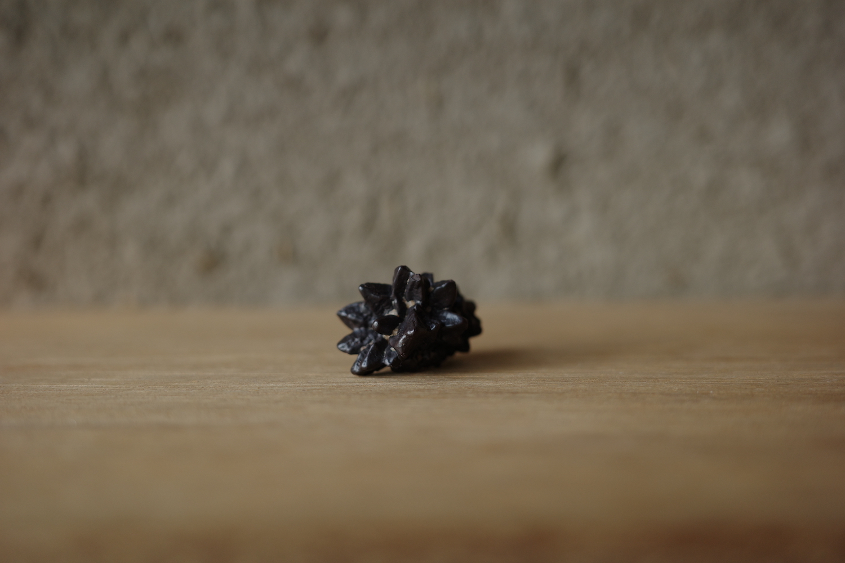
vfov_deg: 33.4
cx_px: 422
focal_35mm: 40
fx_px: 939
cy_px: 282
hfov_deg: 48.5
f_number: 2.8
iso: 200
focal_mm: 26
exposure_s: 1/125
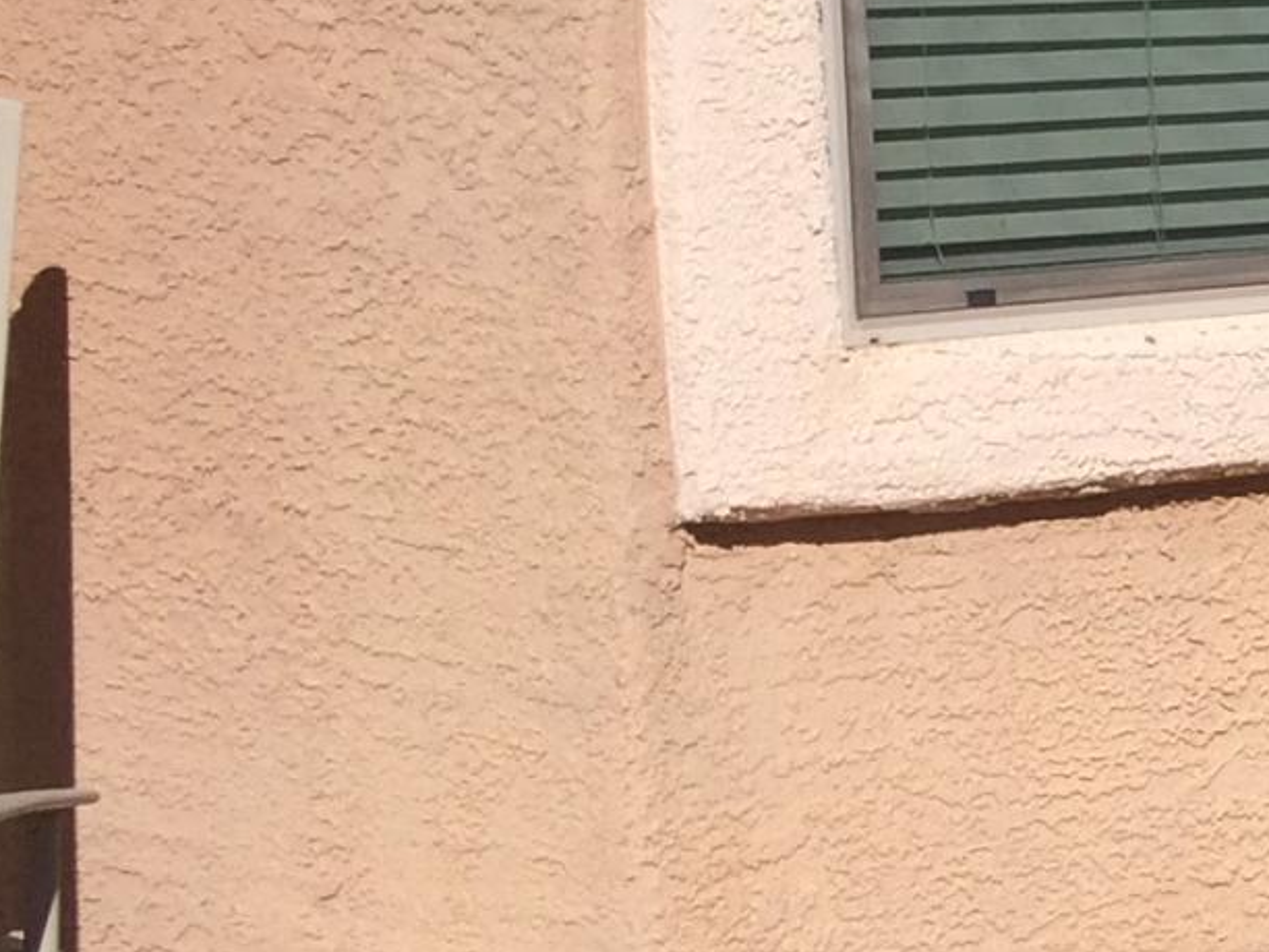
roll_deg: +0.7
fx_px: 5207
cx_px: 3058
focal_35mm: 142
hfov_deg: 11.5
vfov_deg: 10.4
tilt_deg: -7.3
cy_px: 308
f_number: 2.2
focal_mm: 4.15
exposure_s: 1/3425
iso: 32
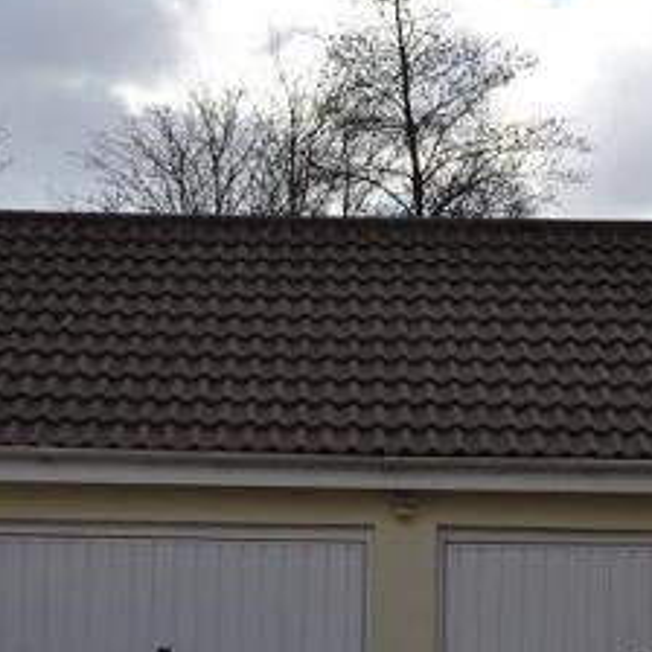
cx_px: 291
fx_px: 2387
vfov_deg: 15.4
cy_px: 552
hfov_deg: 15.6
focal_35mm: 112
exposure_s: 1/200
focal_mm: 30
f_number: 9
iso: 100
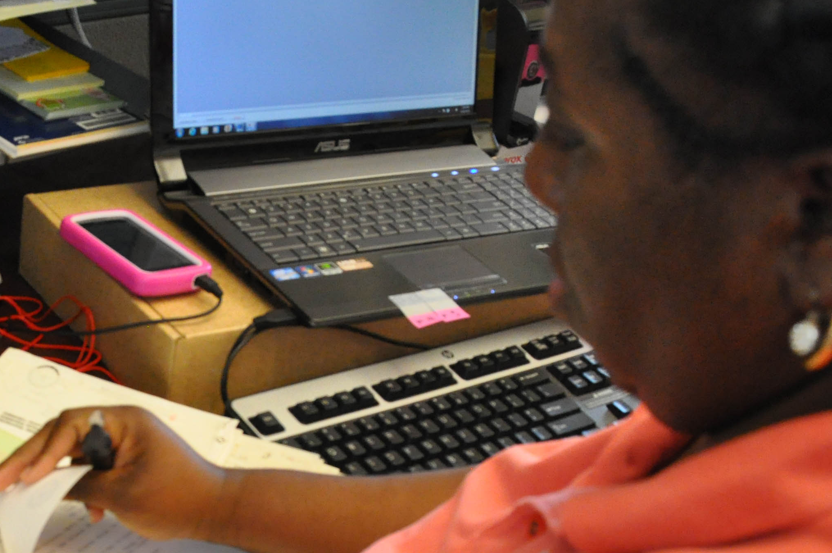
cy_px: 435
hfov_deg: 33.9
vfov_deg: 23.4
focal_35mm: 57
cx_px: 153
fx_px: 1316
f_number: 7.1
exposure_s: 1/50
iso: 2000
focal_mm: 18
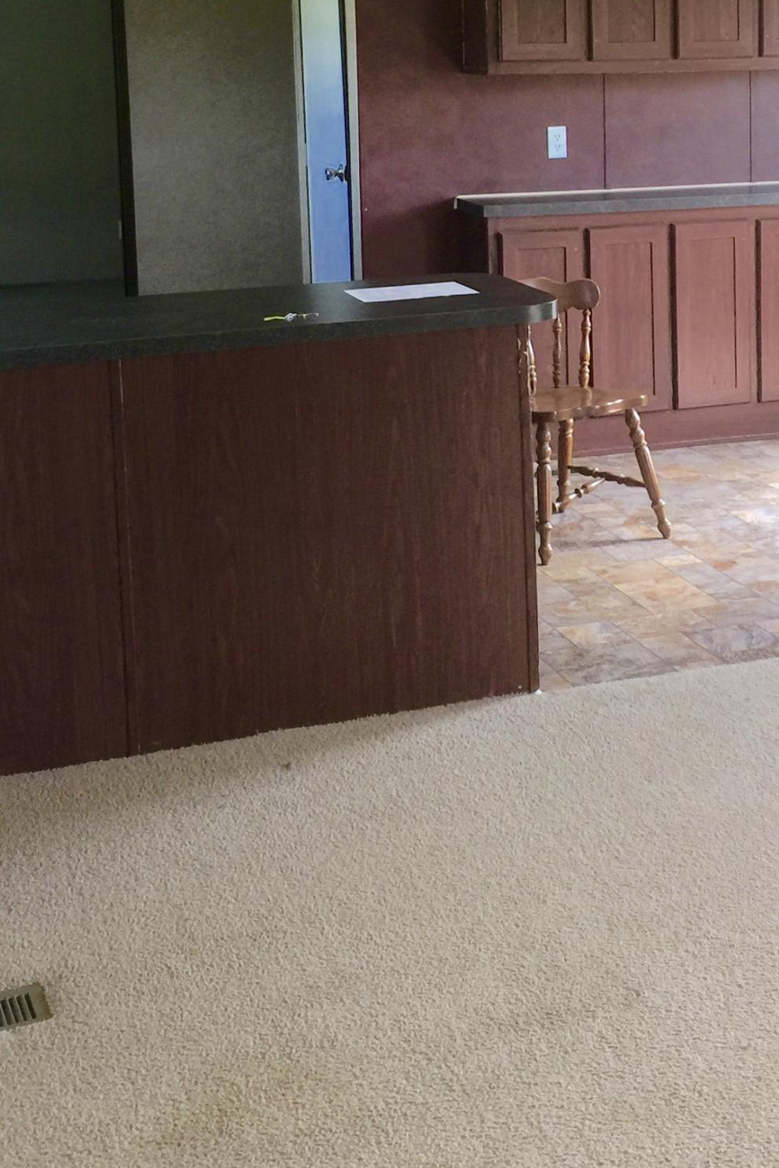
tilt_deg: -9.2
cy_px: 303
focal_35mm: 61
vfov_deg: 32.3
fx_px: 1979
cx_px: 601
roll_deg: +0.2
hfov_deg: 22.0
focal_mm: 4.15
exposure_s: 1/30
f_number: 2.2
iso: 32
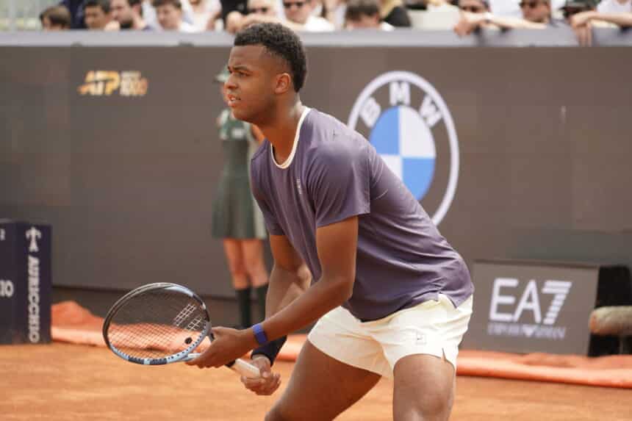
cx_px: 316
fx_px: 4212
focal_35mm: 240
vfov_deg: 5.7
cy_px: 210
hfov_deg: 8.6
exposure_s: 1/250
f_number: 6.3
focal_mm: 240
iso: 160
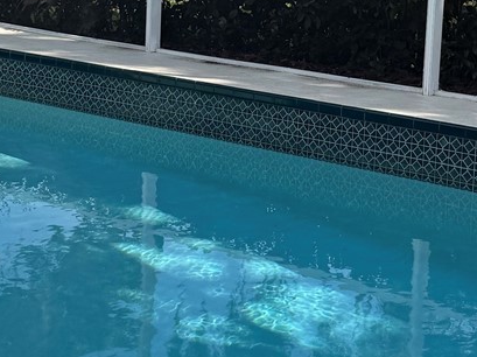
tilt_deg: -7.6
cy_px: 94
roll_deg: -1.8
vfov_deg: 15.6
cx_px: 236
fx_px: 1294
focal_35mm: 94
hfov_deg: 20.9
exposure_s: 1/1493
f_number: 1.78
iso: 80
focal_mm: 6.76
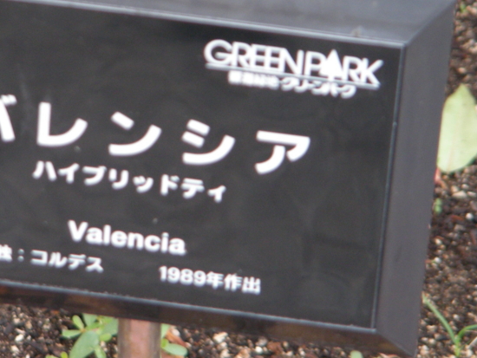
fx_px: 3929
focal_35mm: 285
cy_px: 115
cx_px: 142
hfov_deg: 6.9
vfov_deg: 5.2
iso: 147
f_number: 3.5
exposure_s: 1/125
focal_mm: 32.7
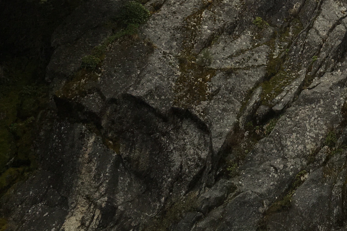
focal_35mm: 78
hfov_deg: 24.9
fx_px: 752
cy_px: -103
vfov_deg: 16.2
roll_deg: -2.9
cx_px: 340
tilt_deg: +42.5
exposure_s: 1/120
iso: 32
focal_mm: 4.15
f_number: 2.2
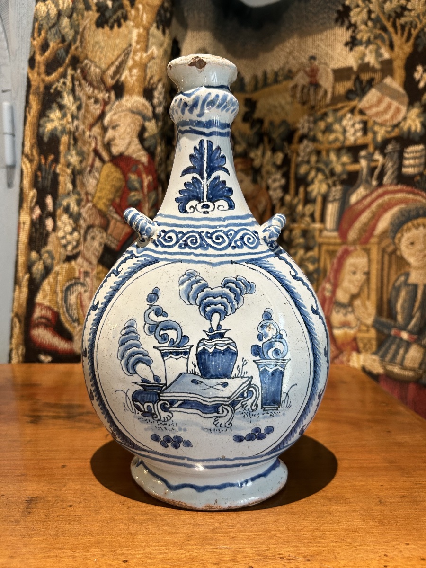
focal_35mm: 26
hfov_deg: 53.1
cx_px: 213
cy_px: 284
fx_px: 427
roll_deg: -2.1
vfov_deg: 67.3
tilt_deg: -6.9
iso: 100
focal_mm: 5.7
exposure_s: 1/100
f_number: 1.5
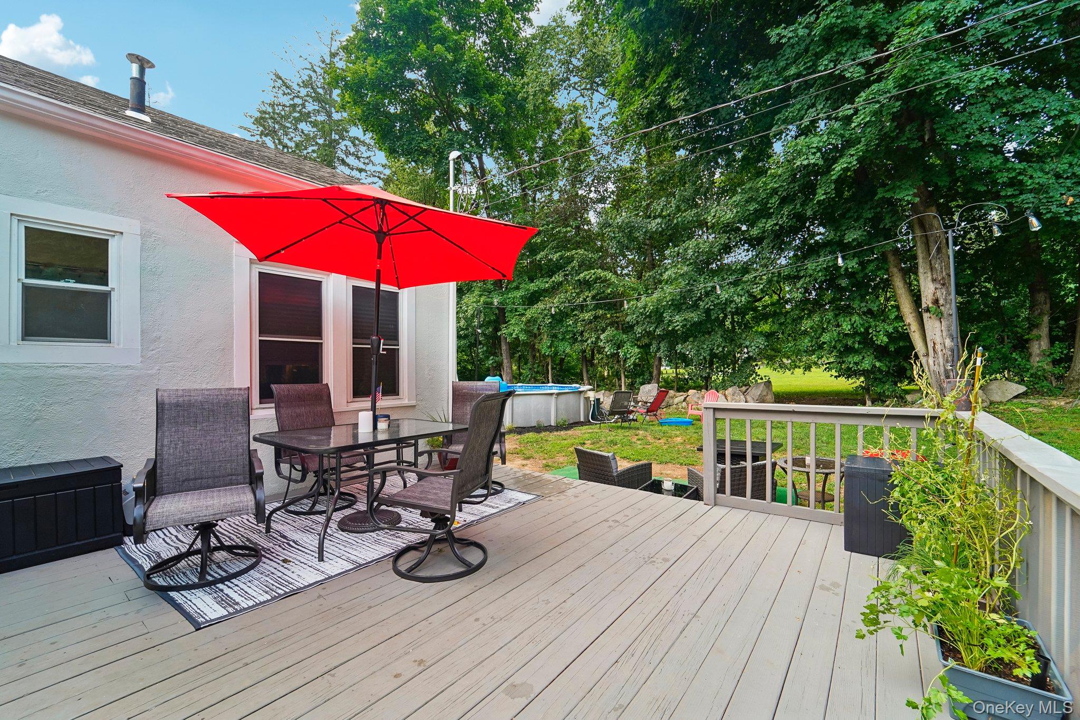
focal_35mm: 14
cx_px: 540
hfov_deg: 104.3
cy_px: 360
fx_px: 420
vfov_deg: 81.2
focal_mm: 14
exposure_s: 1/80
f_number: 8
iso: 400
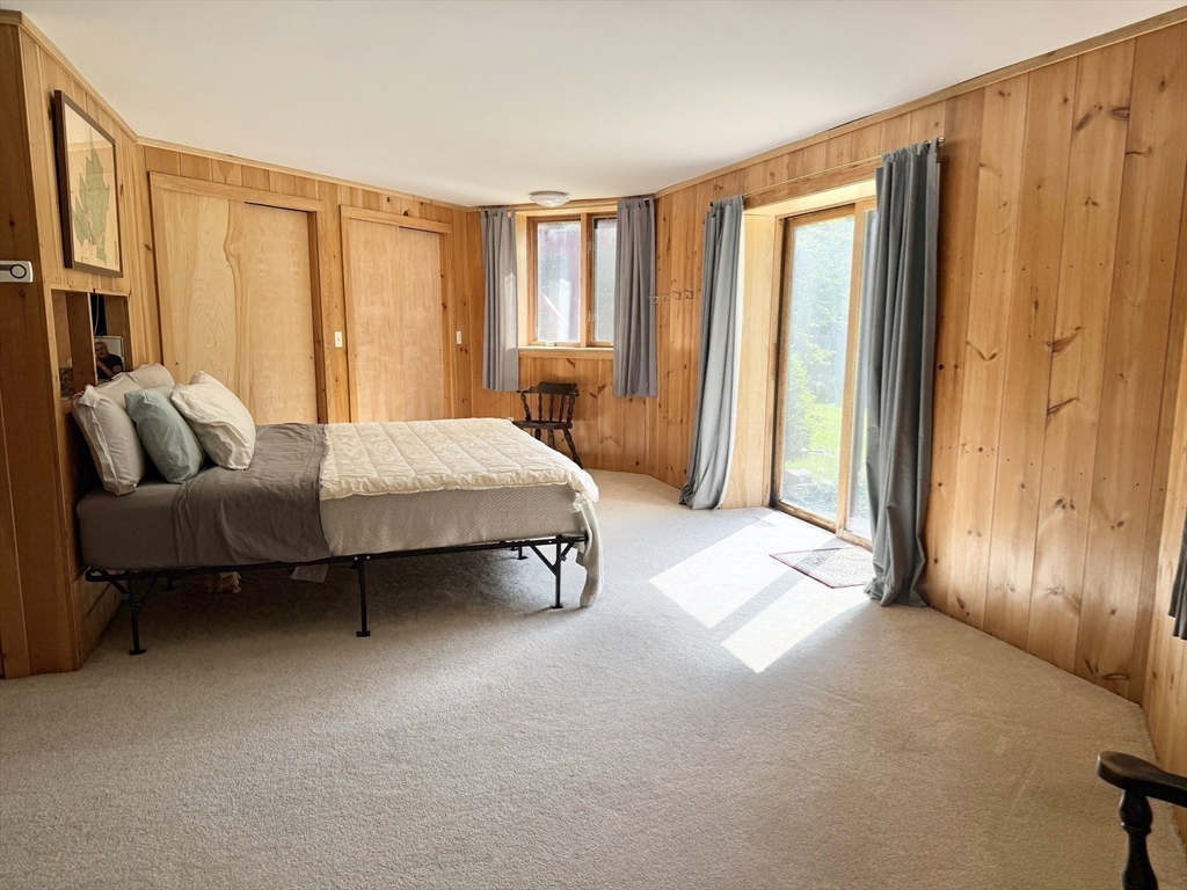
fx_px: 823
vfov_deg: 56.8
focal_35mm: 24
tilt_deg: -8.1
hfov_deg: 71.6
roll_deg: -0.3
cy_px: 445
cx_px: 594
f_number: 1.78
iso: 100
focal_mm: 6.76
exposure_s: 1/898
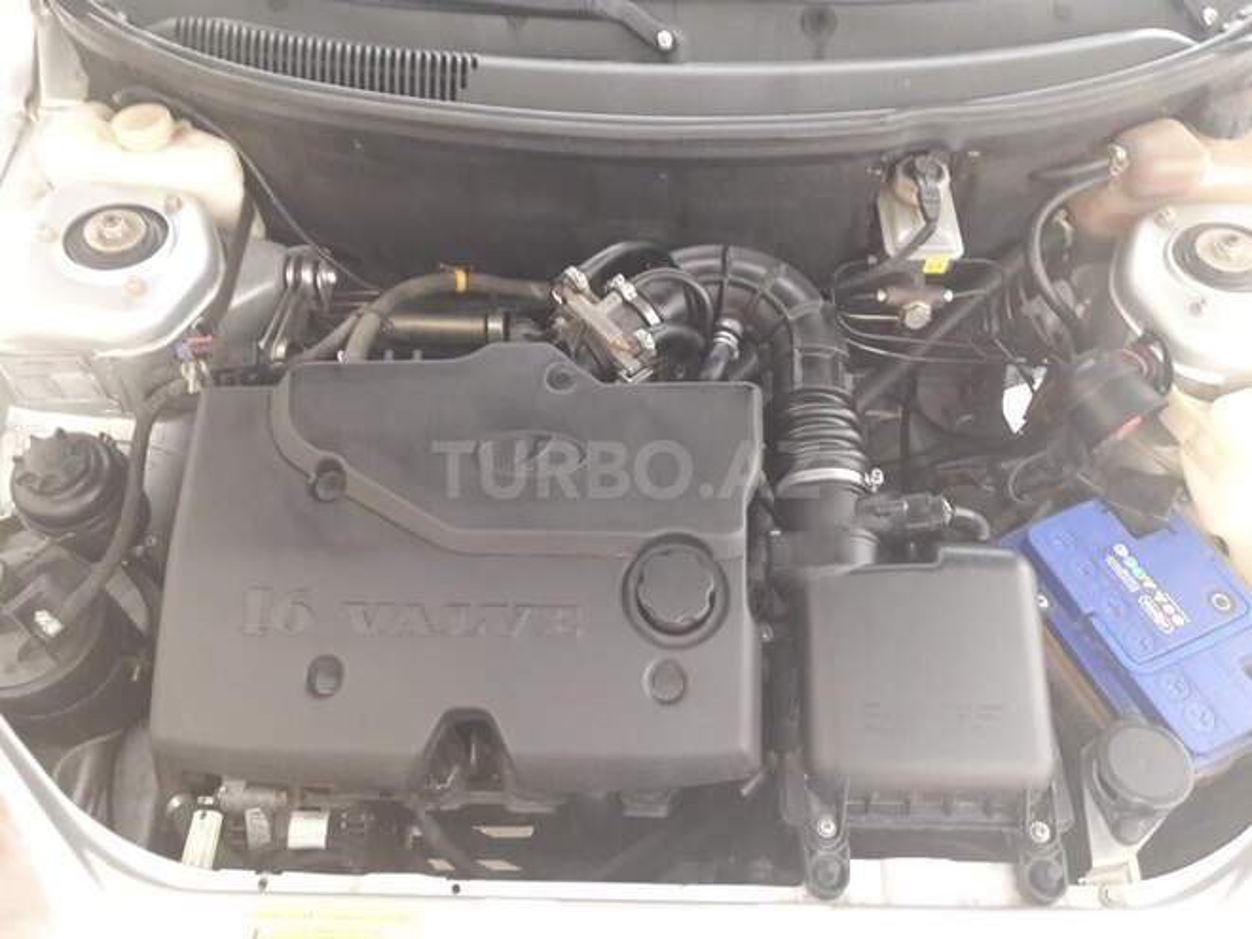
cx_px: 626
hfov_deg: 63.4
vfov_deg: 49.7
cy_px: 470
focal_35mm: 28
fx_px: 1013
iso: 200
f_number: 1.9
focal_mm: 3.7
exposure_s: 1/17
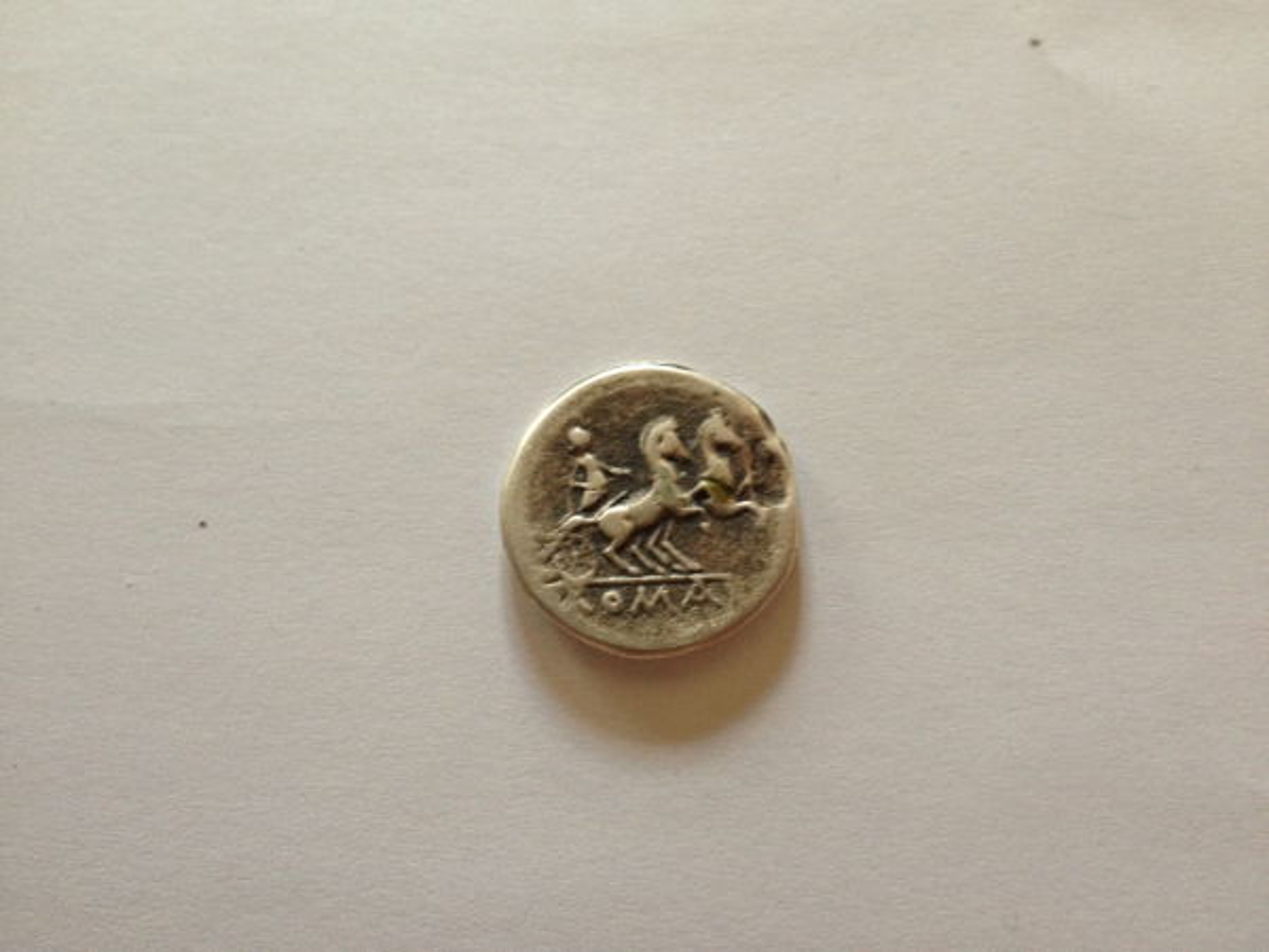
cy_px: 476
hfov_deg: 52.6
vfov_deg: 40.7
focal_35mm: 35
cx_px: 634
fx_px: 1283
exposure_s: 1/20
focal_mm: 4.28
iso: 125
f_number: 2.4
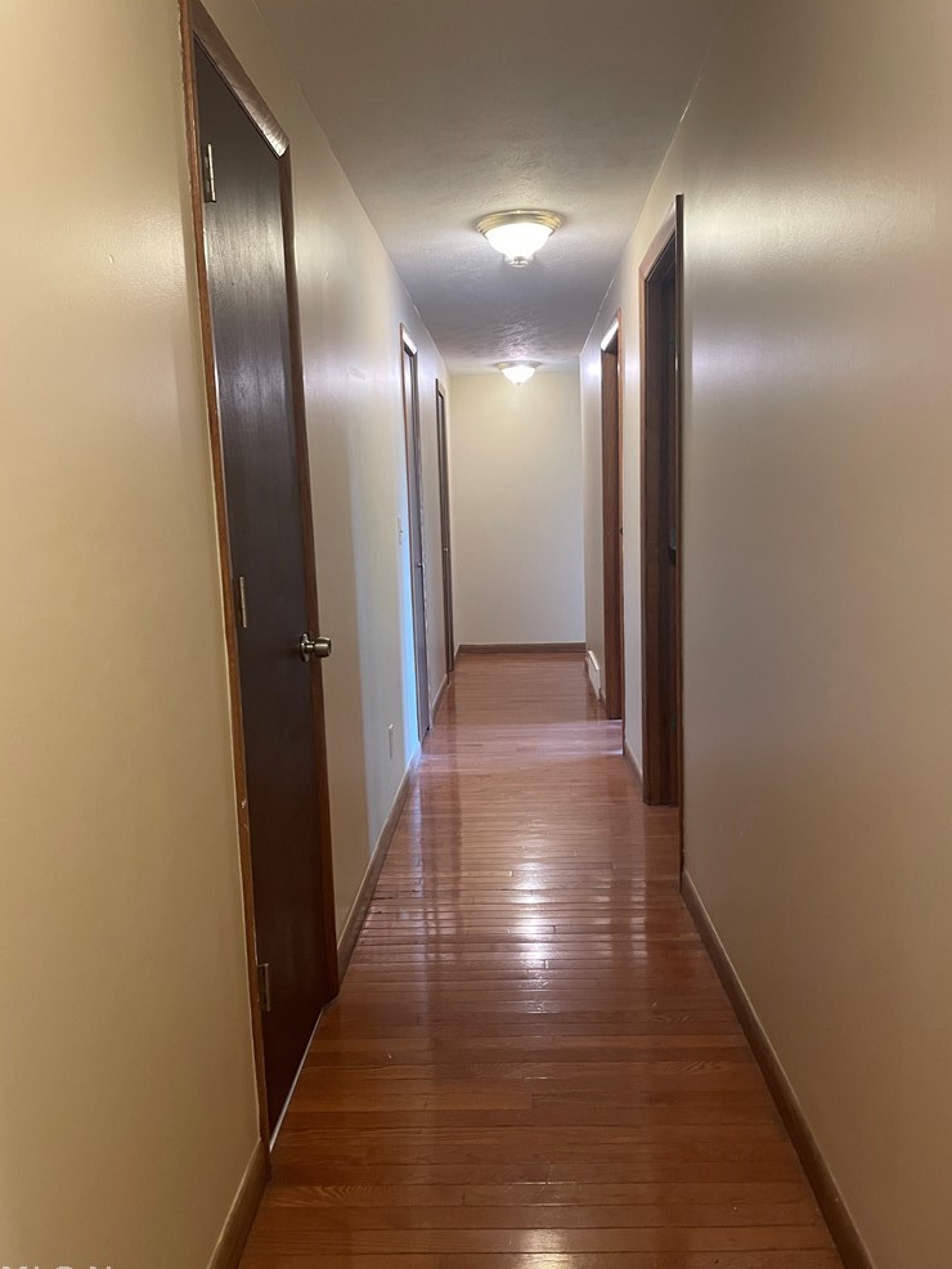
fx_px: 990
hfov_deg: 51.4
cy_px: 651
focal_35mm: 27
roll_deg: +4.0
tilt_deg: -6.3
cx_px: 484
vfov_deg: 65.3
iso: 250
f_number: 1.6
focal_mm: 4.2
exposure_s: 1/60
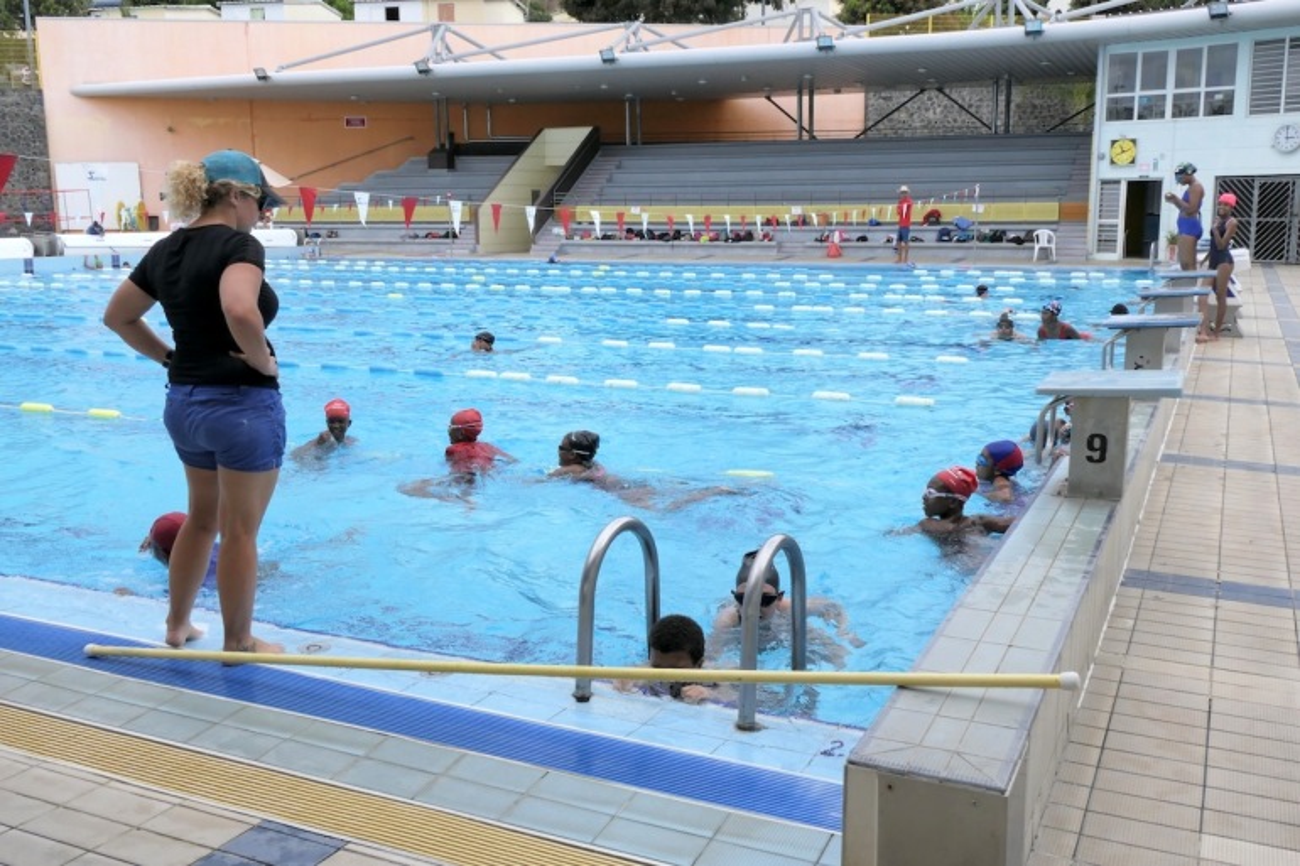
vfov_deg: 40.0
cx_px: 650
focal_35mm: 33
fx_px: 1191
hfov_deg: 57.2
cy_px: 433
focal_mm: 11.9
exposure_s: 1/500
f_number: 8
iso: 400
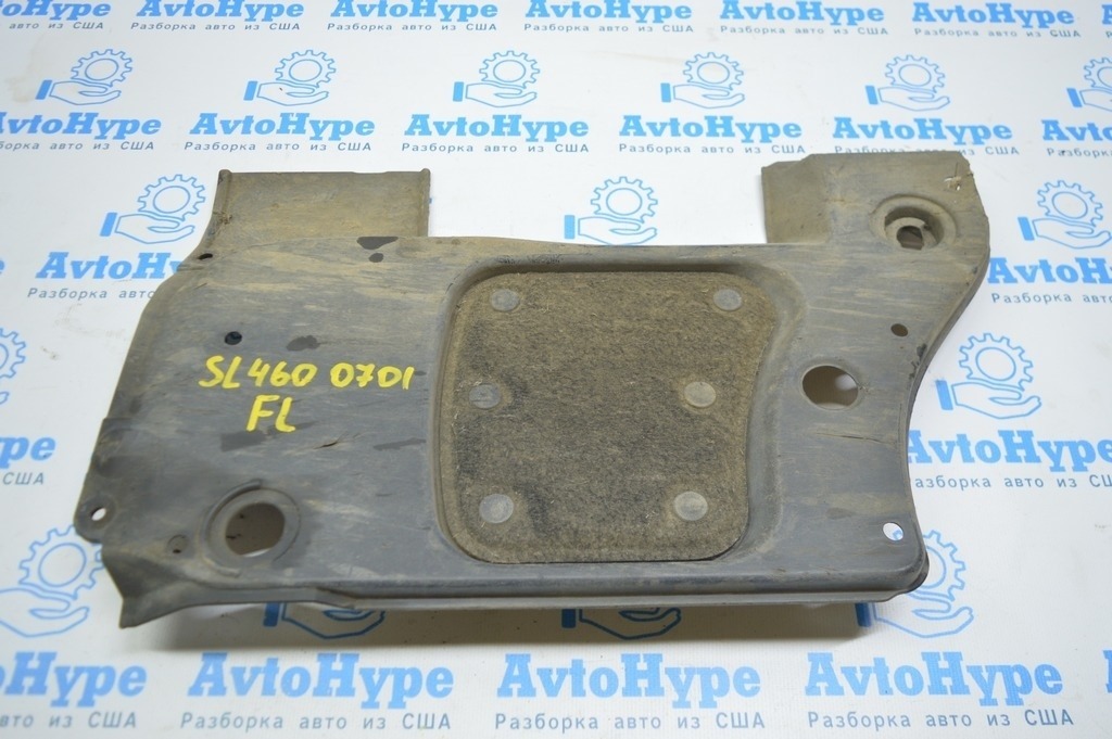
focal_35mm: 30
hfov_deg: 62.0
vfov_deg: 43.5
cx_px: 556
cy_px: 370
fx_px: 926
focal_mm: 20
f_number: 3.5
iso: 400
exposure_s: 1/50
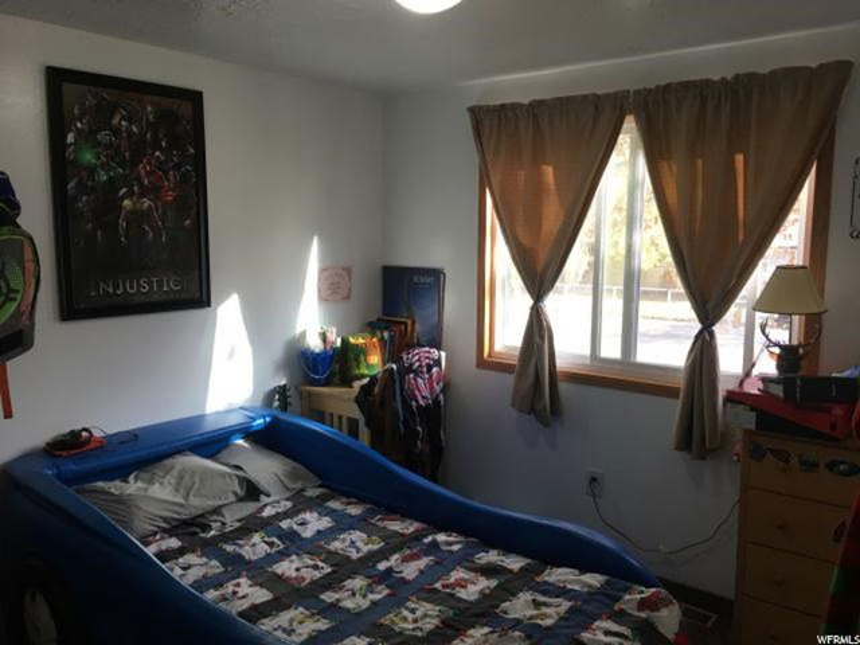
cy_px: 322
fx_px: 720
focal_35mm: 29
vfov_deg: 48.2
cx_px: 430
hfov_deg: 61.7
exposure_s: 1/33
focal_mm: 4.15
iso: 25
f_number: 2.2
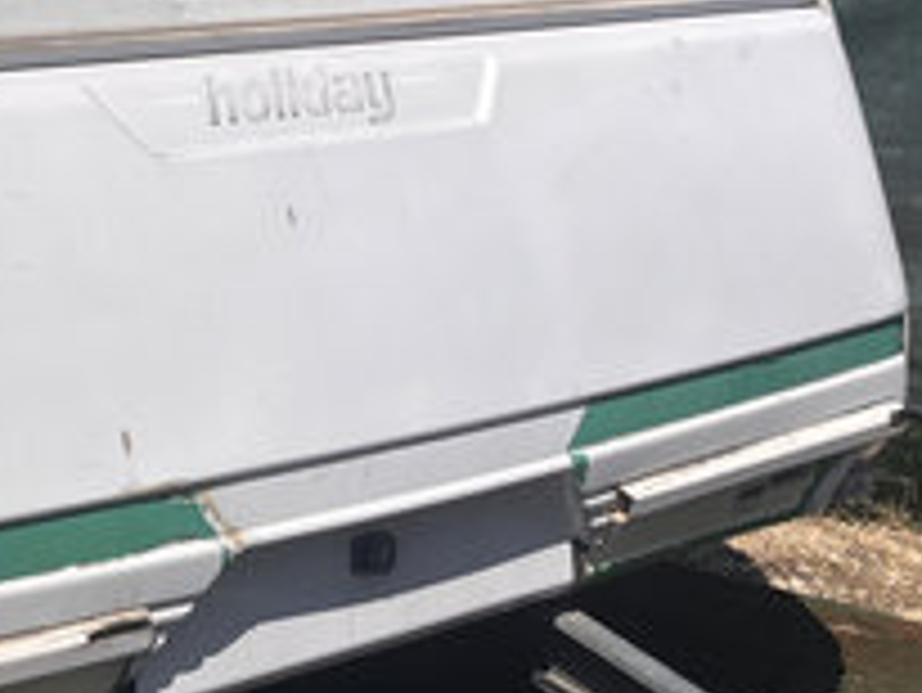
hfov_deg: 22.8
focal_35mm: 81
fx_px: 2159
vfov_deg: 17.8
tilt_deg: -7.3
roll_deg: -2.3
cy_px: 0
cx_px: -67
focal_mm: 5.96
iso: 50
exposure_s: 1/9901
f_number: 1.6
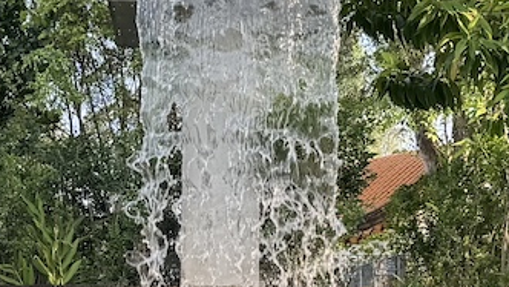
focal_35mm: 126
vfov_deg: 9.6
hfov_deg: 17.0
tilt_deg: +3.8
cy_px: 200
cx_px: 198
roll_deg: -0.2
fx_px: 1701
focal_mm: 6.76
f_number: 1.78
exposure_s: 1/553
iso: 80
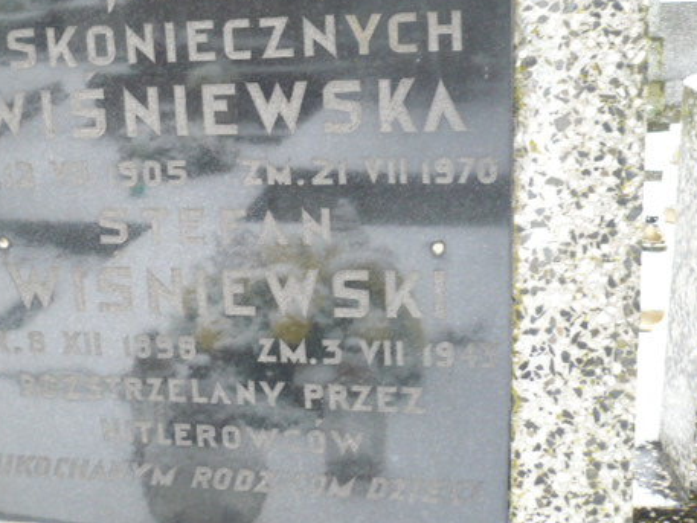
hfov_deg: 38.4
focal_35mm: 49
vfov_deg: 29.6
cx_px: 227
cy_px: 197
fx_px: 987
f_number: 2.8
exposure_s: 1/30
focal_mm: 5.8
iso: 200
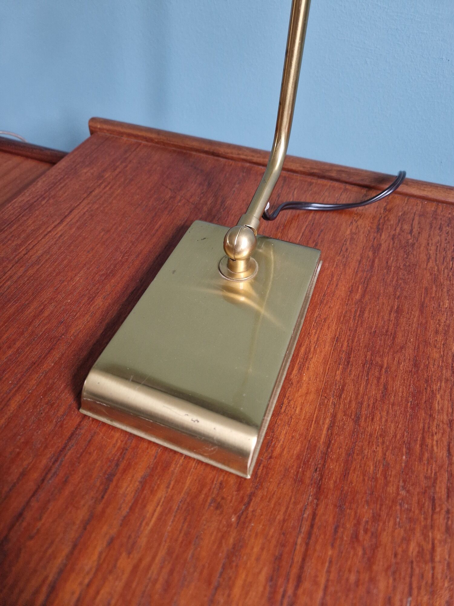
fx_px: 402
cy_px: 303
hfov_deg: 58.9
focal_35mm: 23
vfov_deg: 73.9
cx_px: 227
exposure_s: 1/50
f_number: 1.8
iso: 640
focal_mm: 5.4
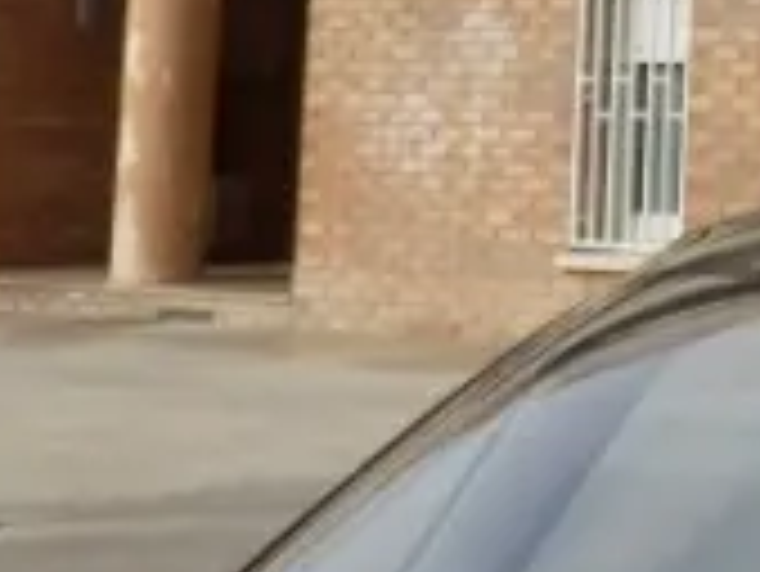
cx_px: 1327
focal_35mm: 200
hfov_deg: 9.5
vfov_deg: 6.9
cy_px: -986
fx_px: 4394
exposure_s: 1/640
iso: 80
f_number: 3.7
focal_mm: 5.9
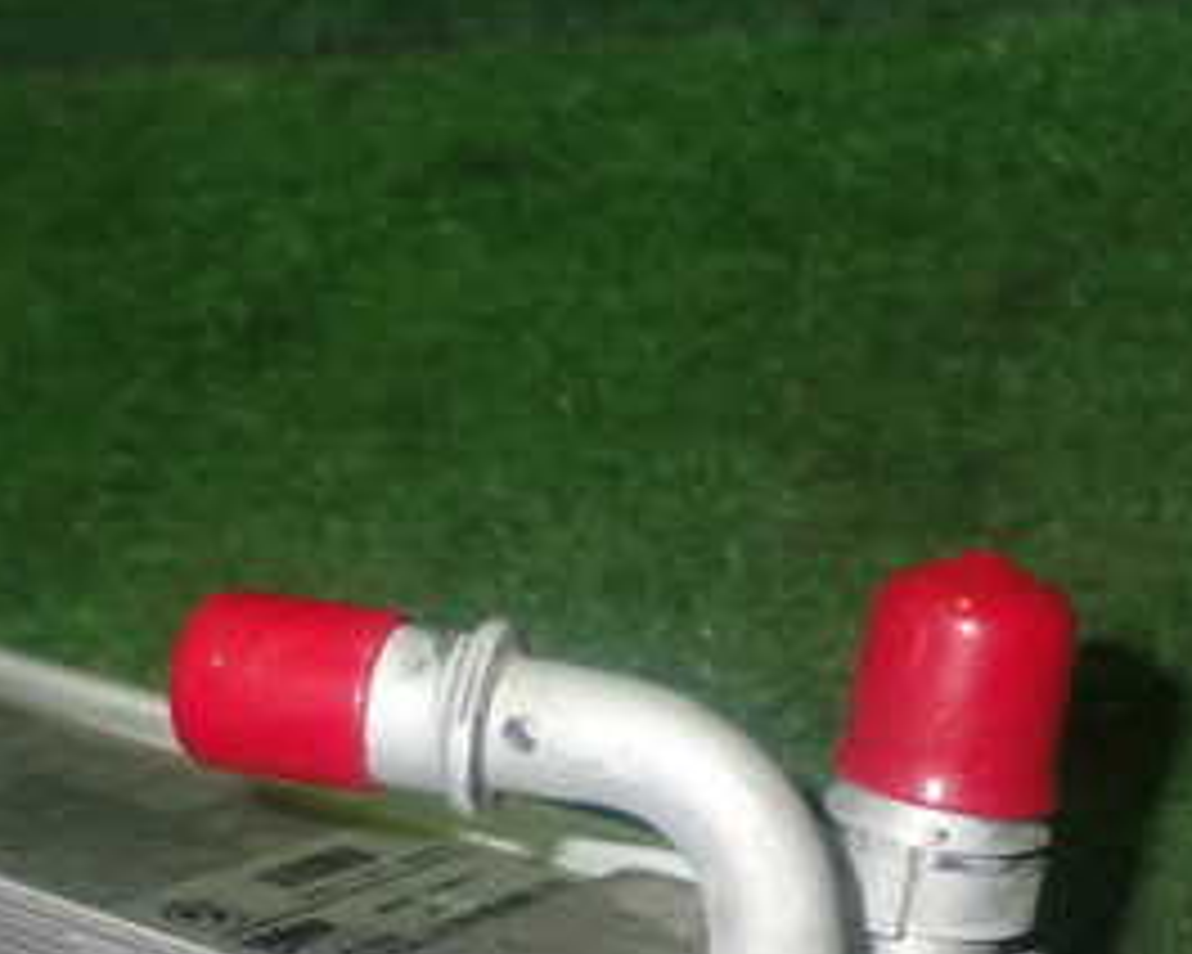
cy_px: 994
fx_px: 2963
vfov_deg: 17.8
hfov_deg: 22.5
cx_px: 297
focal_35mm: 84
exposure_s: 1/40
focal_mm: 6.83
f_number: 8
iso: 640
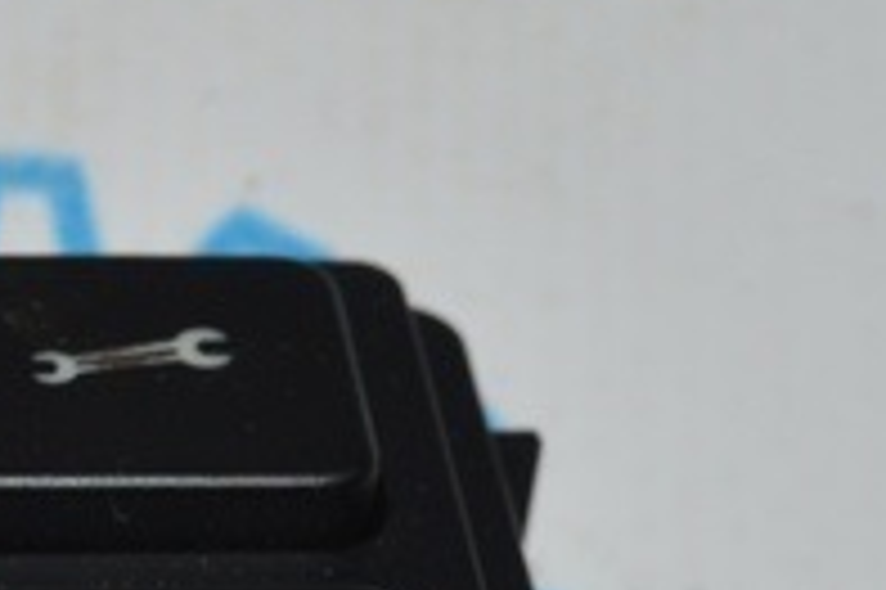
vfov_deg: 6.6
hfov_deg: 9.9
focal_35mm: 203
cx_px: -279
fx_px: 4992
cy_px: 1034
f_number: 8
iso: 100
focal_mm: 26
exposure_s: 1/60
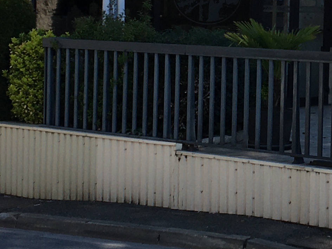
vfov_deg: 11.8
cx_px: 324
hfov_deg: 15.6
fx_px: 1189
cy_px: 4
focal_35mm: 124
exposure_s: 1/578
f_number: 2.2
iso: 25
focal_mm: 4.15
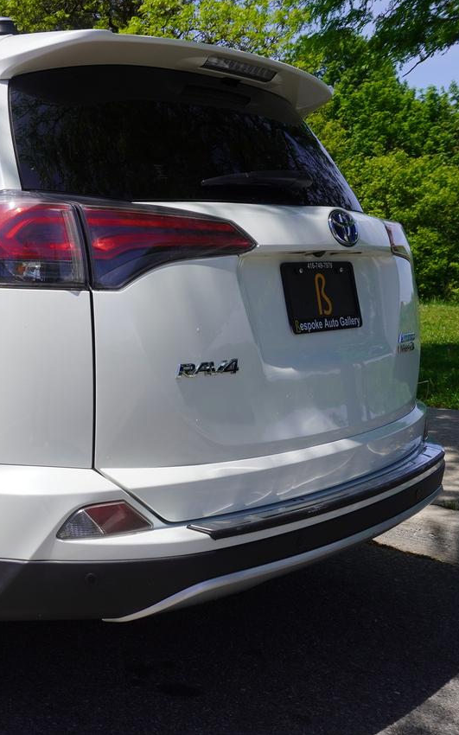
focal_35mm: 44
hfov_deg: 27.4
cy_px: 367
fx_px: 876
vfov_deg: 45.5
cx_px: -19
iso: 100
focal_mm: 19
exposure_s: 1/200
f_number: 10
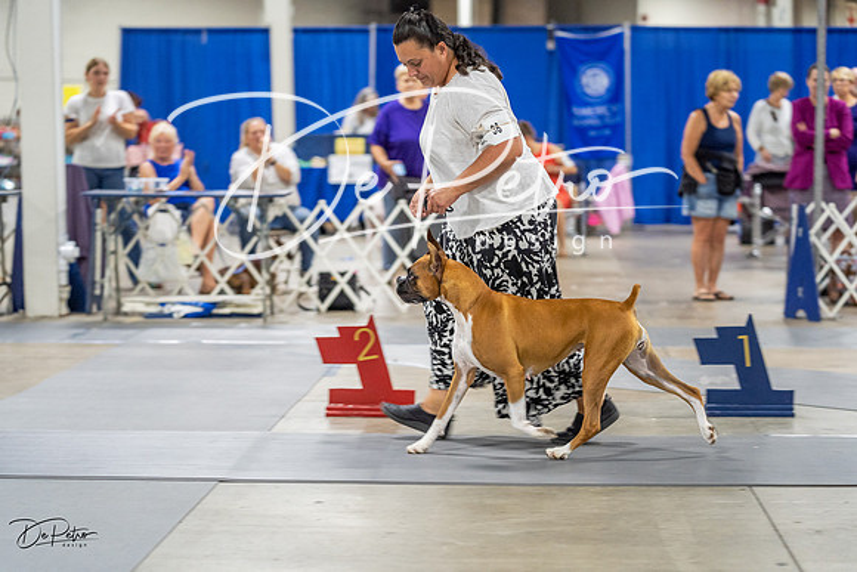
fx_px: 2286
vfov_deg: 14.3
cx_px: 428
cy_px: 286
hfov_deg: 21.2
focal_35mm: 96
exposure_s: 1/160
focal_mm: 96
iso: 2500
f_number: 2.8
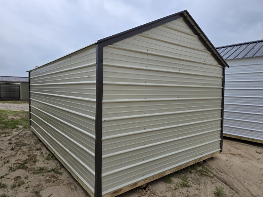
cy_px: 98
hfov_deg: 73.9
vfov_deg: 58.9
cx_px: 132
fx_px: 175
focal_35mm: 23
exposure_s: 1/4237
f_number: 1.7
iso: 80
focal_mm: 6.3
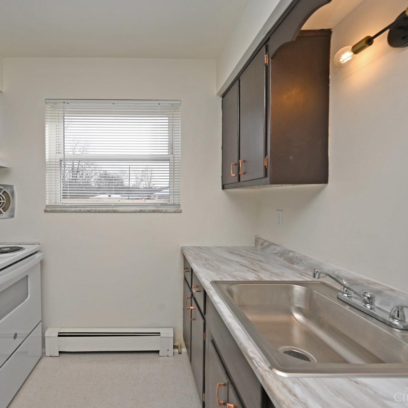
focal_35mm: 18
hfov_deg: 79.0
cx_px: 148
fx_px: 240
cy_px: 205
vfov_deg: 80.7
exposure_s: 1/125
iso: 100
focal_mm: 14
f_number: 5.6
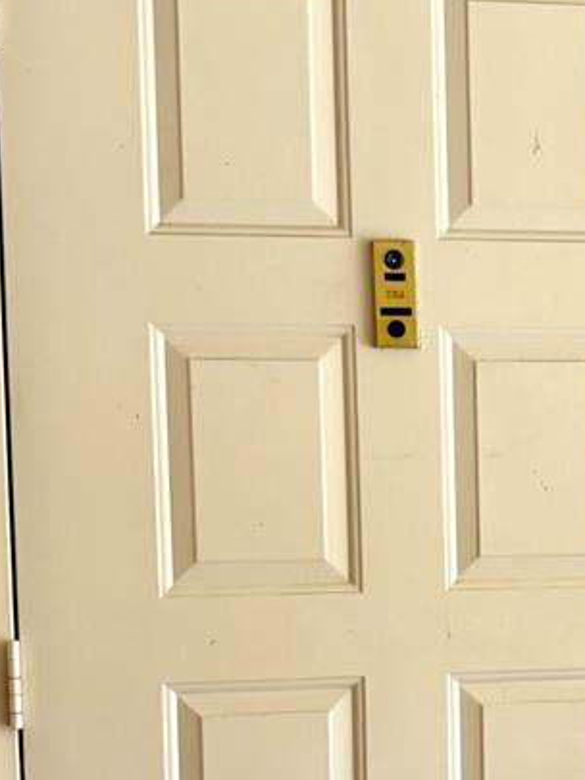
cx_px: 608
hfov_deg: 18.6
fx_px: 1734
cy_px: 614
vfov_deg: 24.9
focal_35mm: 77
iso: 100
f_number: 1.6
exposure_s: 1/120
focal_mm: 5.96
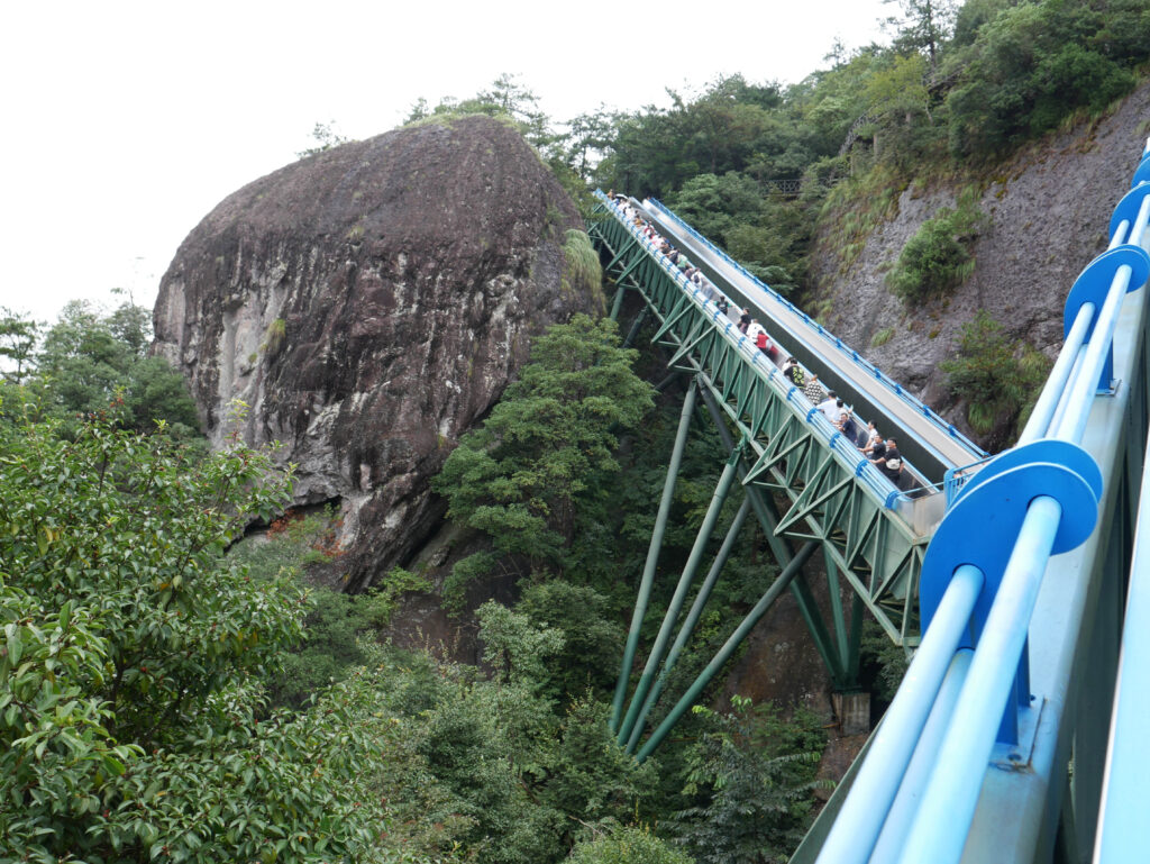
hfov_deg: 56.8
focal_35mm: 32
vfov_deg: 44.2
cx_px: 575
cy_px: 432
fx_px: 1064
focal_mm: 16
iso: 200
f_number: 5.6
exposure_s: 1/200
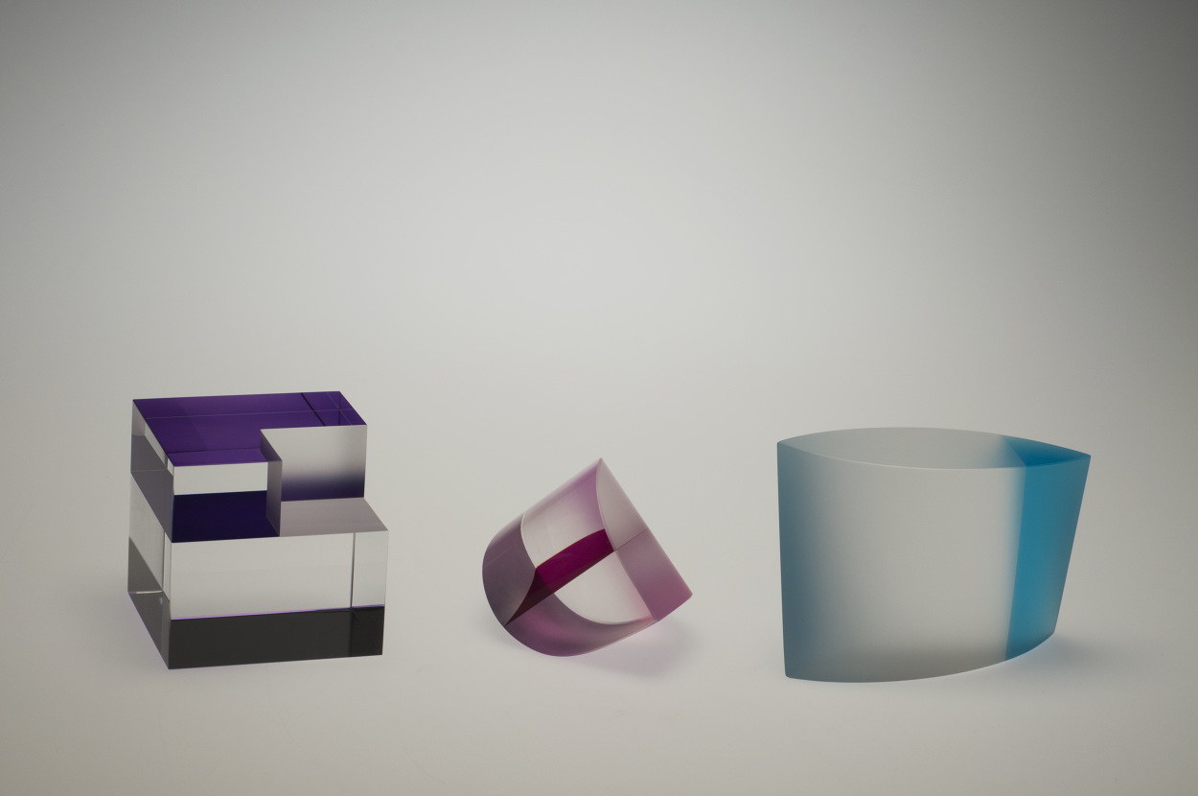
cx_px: 599
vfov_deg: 15.1
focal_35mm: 90
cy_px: 398
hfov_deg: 22.6
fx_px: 2991
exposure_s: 1/15
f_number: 11
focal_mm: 60
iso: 200
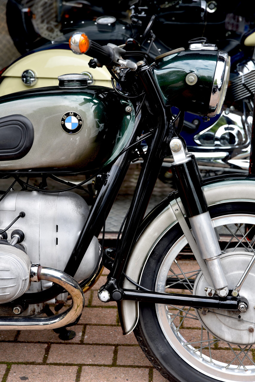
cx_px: 128
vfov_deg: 28.8
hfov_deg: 19.5
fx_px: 743
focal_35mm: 70
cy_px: 191
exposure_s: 1/100
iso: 100
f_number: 5
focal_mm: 70
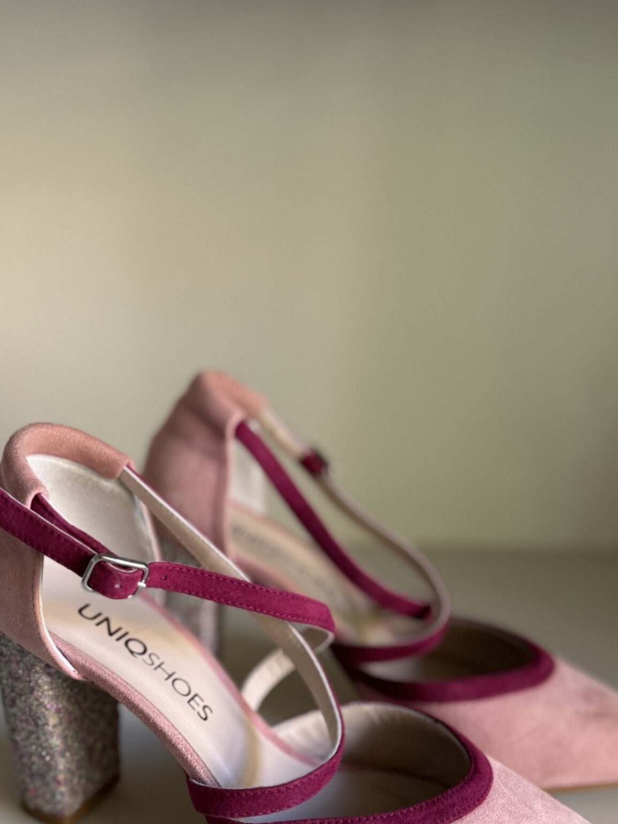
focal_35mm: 40
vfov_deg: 45.9
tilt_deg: -22.5
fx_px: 952
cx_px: 240
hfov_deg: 35.8
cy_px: 562
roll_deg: -4.0
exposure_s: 1/84
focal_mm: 6.76
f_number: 1.78
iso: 200
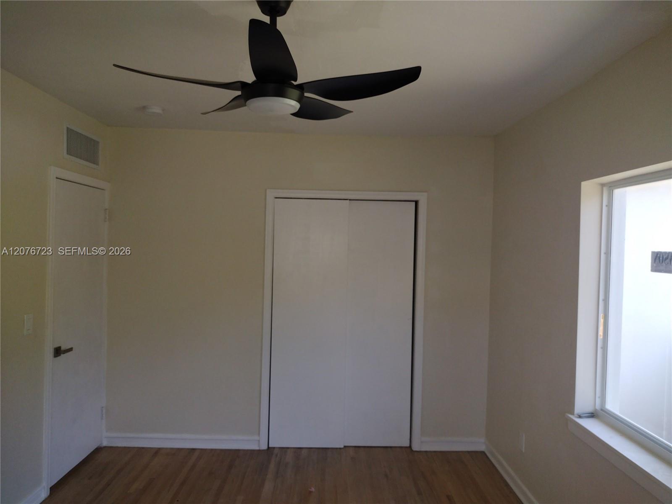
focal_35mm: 27
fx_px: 524
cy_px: 252
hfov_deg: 65.3
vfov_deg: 51.4
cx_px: 336
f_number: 1.7
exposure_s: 1/120
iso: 164
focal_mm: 4.71
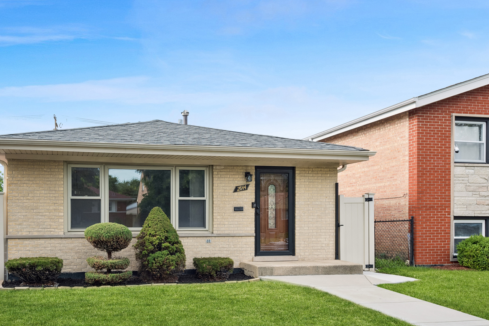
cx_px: 176
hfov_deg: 55.0
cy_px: 201
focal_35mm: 34
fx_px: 462
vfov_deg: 38.7
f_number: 8
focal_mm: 26
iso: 400
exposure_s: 1/160
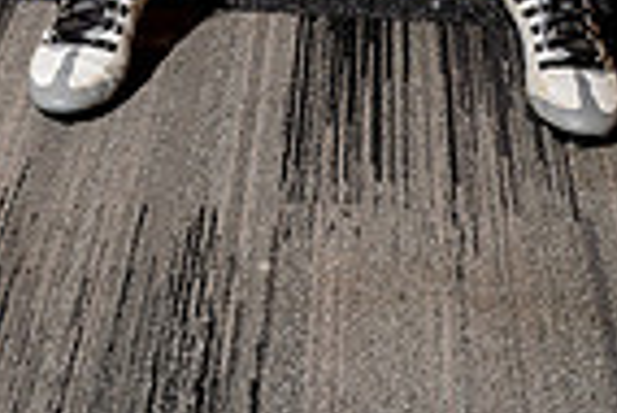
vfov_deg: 10.7
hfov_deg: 18.4
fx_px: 1904
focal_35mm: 111
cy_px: -548
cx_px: 348
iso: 100
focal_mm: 35
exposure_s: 1/250
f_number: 5.6
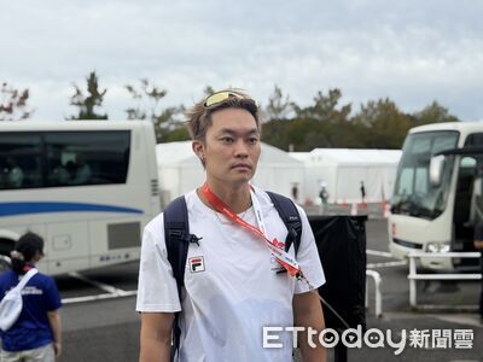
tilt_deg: +2.2
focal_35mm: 48
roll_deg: -0.2
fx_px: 670
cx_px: 242
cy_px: 181
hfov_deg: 39.7
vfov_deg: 30.3
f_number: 1.78
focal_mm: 6.76
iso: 64
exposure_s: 1/1133
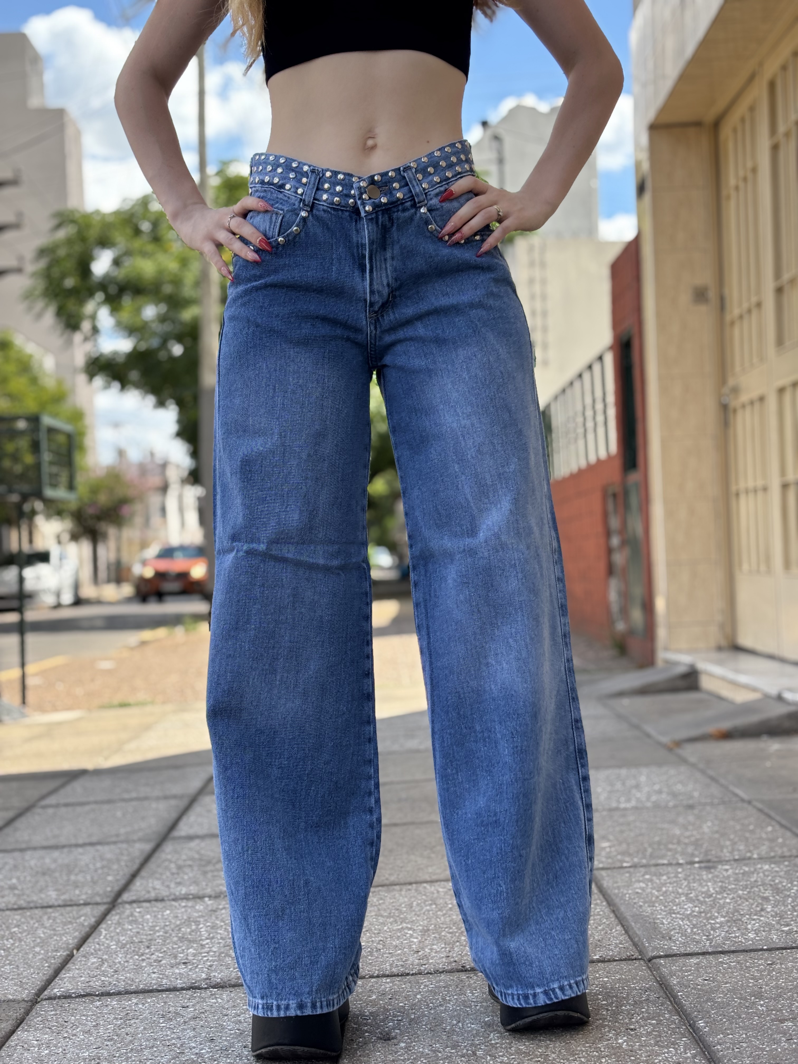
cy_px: 532
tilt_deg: +0.9
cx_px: 399
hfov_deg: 28.0
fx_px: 1598
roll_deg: +1.4
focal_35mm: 52
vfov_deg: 36.8
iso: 32
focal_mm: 5.96
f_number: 1.6
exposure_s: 1/758
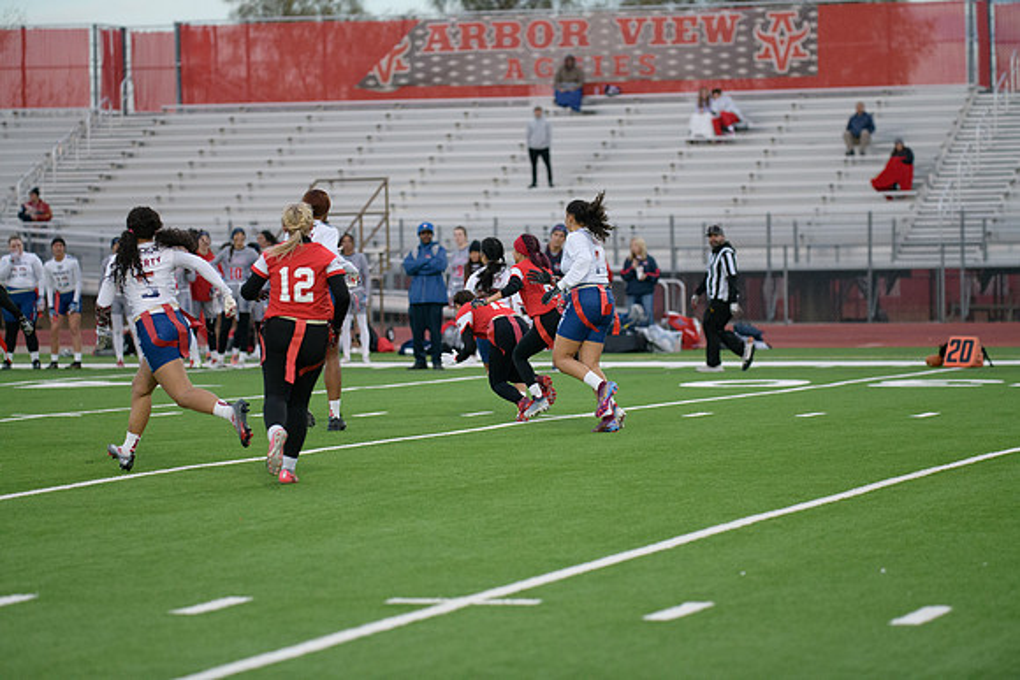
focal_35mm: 145
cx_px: 510
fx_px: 4109
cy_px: 340
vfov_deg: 9.5
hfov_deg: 14.2
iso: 3600
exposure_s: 1/3200
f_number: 2.8
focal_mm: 145
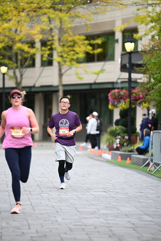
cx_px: 80
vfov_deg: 10.3
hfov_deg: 6.9
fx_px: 1341
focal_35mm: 200
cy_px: 120
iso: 640
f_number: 2.8
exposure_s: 1/1600
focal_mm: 200
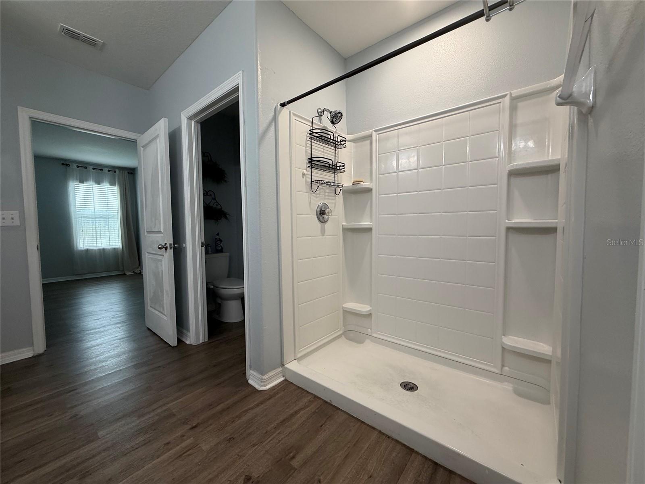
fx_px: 261
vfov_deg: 85.7
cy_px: 242
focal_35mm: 14
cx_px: 322
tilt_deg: -3.8
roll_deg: +0.8
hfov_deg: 102.1
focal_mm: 2.22
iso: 200
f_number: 2.2
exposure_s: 1/60
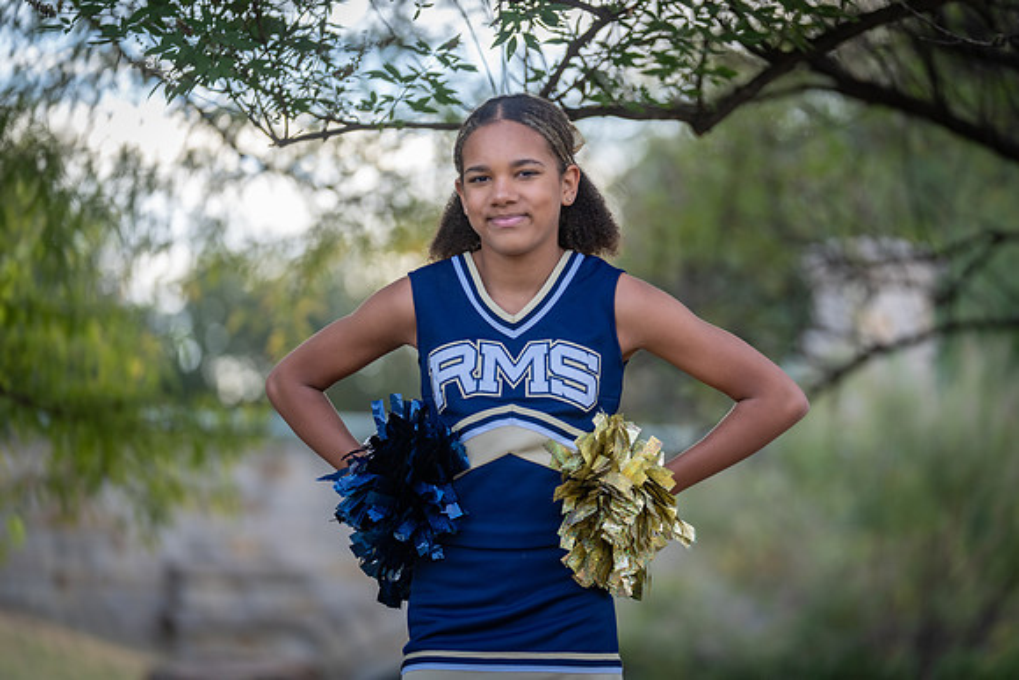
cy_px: 340
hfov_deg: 14.4
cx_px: 510
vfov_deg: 9.7
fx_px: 4020
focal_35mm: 142
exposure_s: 1/320
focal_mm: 142
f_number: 2.8
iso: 160
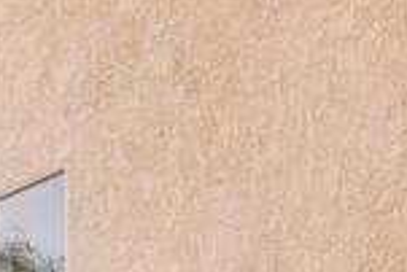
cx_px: 111
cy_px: 549
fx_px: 1075
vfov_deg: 12.6
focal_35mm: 95
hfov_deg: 21.3
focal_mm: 14
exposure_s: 1/250
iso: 100
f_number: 5.6
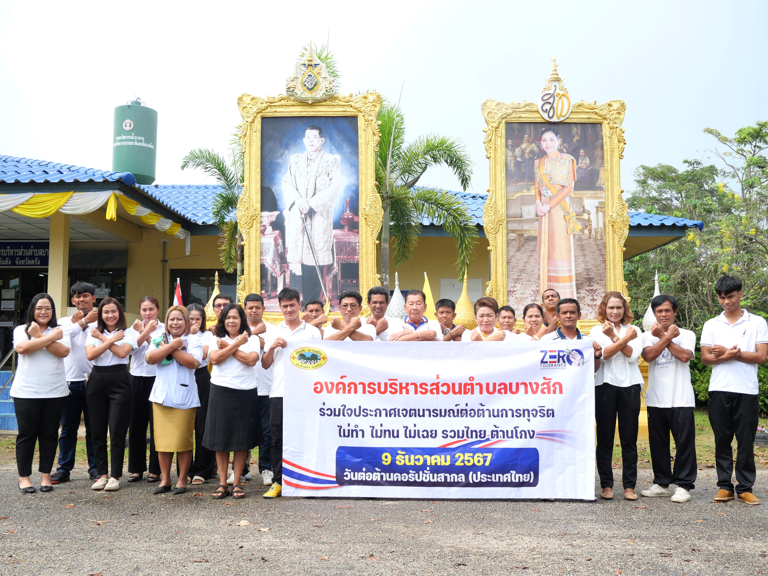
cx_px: 384
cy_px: 288
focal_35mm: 34
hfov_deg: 54.0
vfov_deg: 41.8
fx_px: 754
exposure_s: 1/250
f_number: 5.6
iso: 200
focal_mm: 17
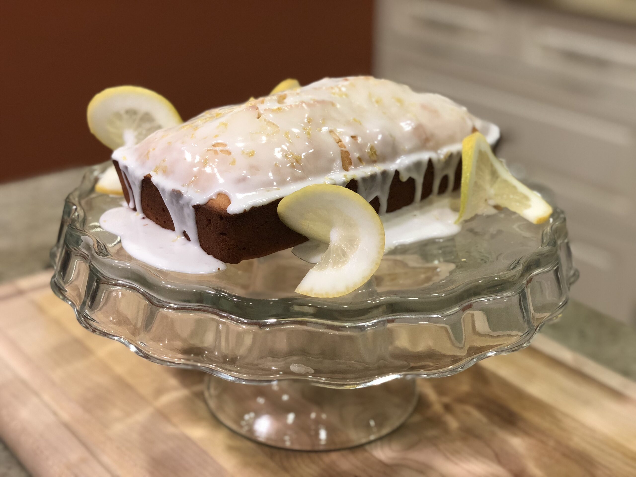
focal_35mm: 52
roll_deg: -0.9
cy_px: 238
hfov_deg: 36.8
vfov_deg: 28.0
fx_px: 955
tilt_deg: -24.1
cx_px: 318
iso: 100
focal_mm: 6
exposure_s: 1/40
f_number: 2.4
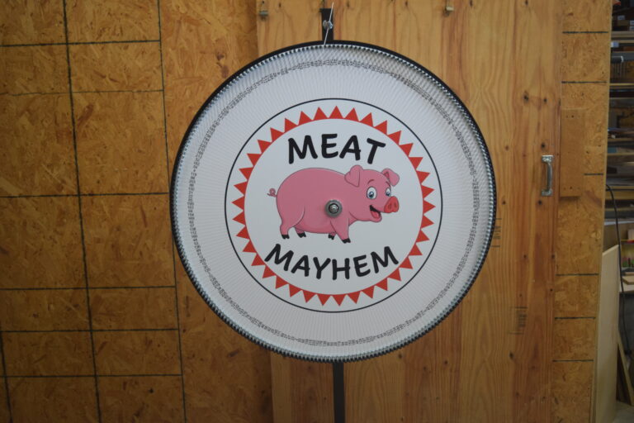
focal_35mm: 39
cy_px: 212
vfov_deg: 34.2
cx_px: 317
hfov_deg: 49.6
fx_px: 687
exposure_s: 1/60
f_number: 4
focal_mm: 26
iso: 1000
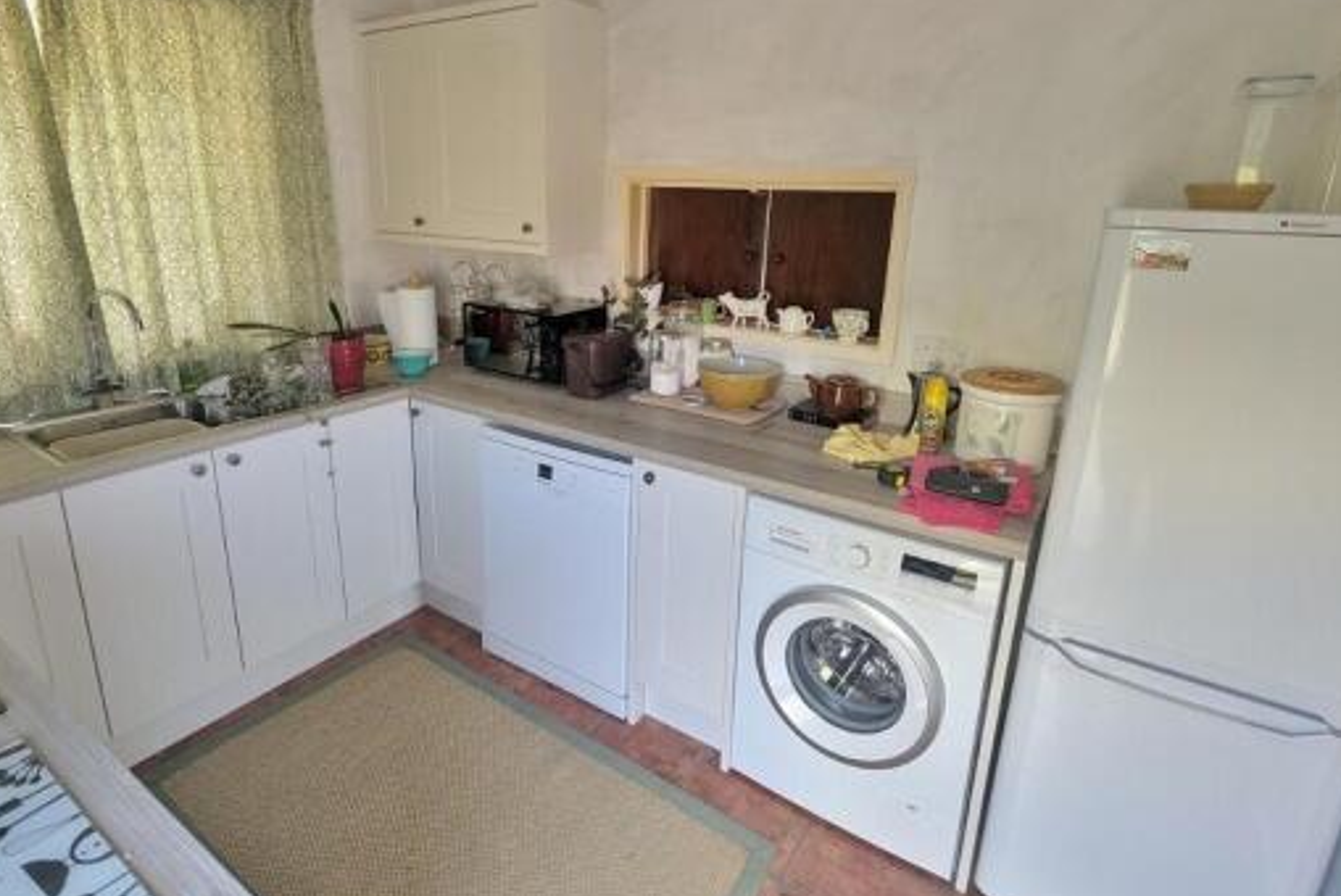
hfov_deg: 86.8
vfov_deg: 64.4
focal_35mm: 19
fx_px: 708
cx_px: 626
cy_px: 394
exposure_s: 1/34.1
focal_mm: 2.35
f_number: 2.2
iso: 73
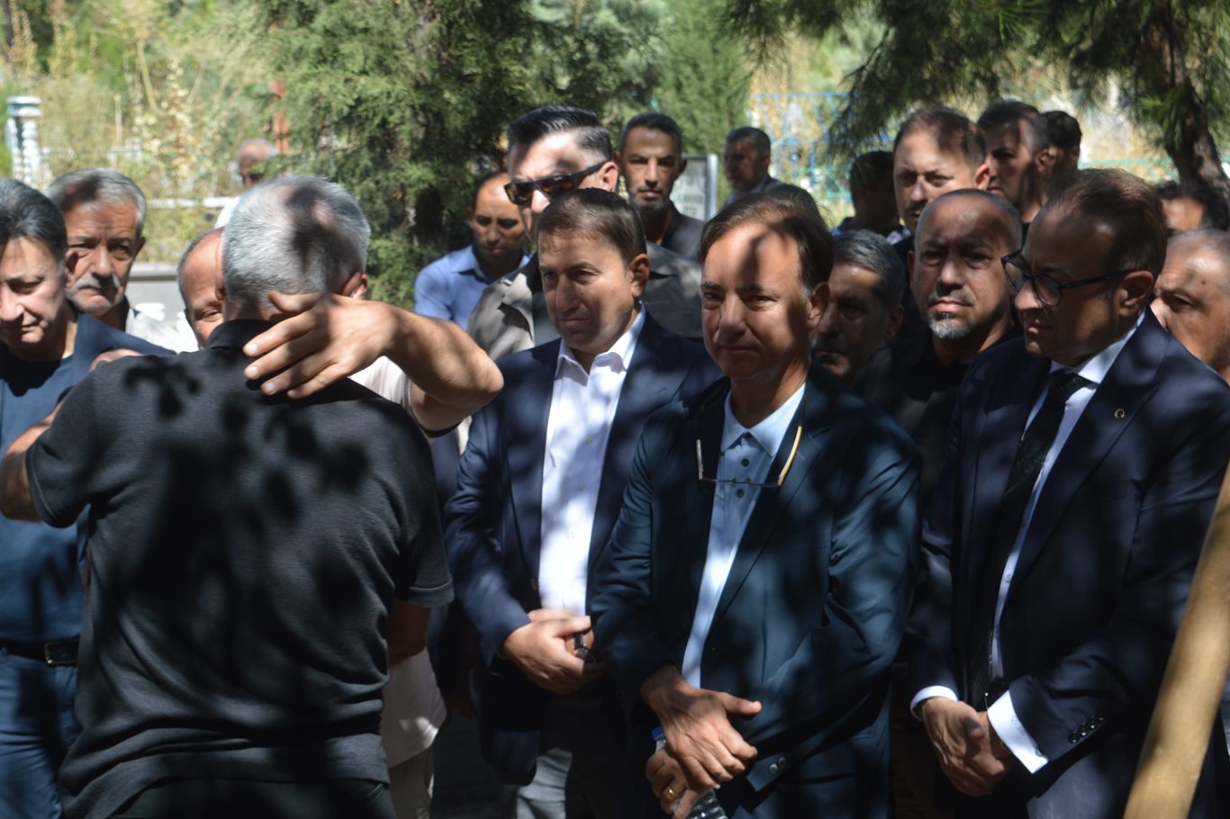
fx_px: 2306
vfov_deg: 20.2
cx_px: 615
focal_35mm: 68
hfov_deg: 29.9
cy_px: 410
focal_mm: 45
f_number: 7.1
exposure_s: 1/200
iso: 100
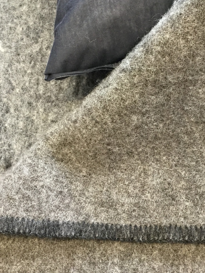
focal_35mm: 48
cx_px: 134
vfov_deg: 39.5
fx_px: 379
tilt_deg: -72.7
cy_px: 114
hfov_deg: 30.1
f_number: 2.4
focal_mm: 3.3
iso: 200
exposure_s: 1/33
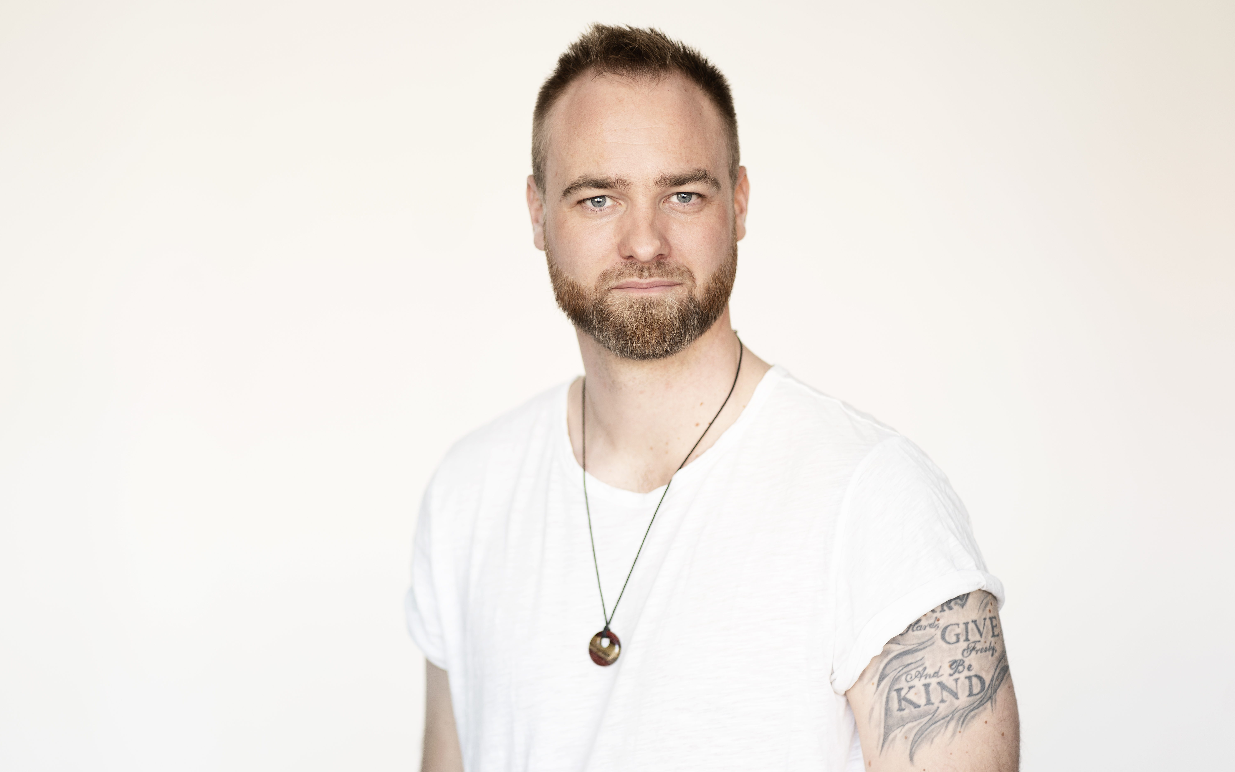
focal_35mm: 87
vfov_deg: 15.0
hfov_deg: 23.8
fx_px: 2928
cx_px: 619
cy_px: 383
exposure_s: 1/100
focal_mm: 85
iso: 200
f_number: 1.8
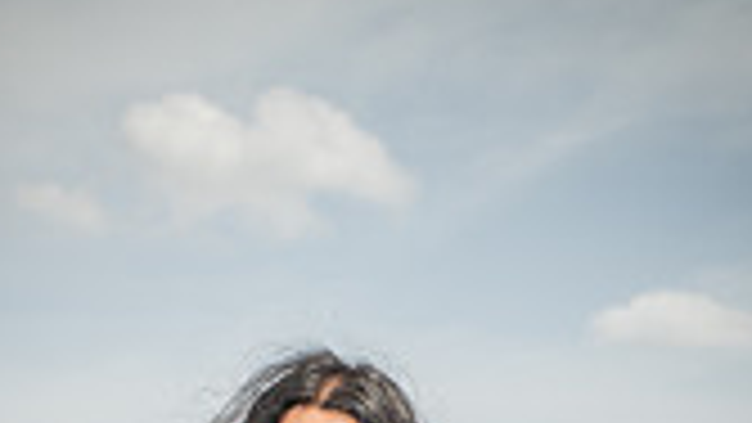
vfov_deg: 8.6
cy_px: 999
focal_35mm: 130
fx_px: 2593
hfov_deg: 16.5
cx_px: 333
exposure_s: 1/400
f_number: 7.1
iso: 125
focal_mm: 46
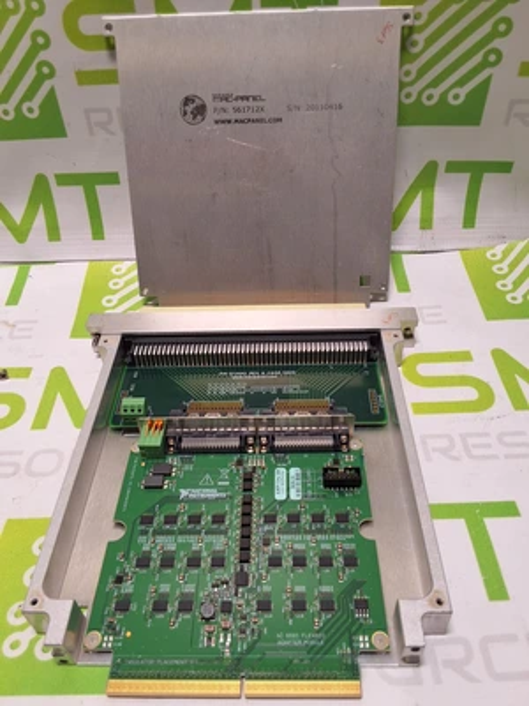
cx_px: 264
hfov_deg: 49.7
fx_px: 571
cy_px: 353
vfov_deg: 63.4
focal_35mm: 28
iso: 40
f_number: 1.9
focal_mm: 2.91
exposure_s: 1/120
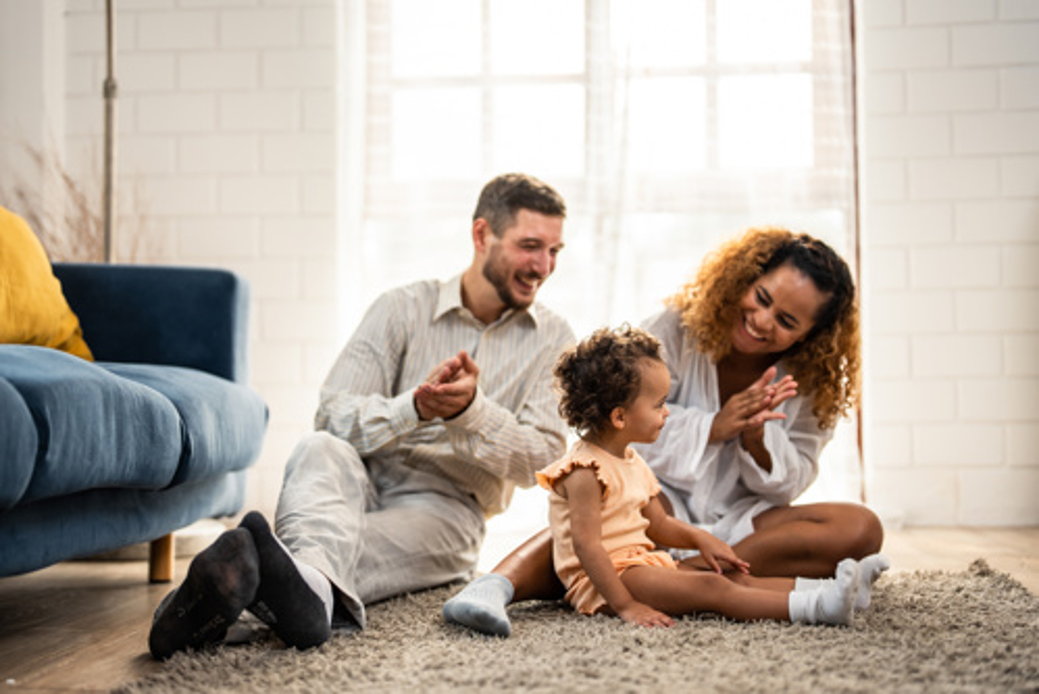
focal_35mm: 50
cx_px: 520
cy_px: 347
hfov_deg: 39.6
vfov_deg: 27.0
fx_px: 1443
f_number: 1.4
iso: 400
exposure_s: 1/1600
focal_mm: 50
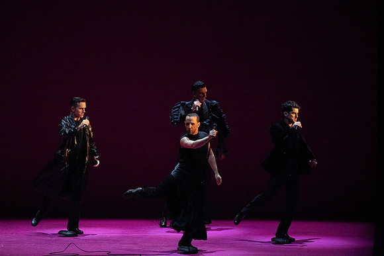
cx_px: 192
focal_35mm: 274
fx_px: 2923
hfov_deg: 7.5
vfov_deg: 5.0
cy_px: 128
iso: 25600
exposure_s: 1/320
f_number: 5.6
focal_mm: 274
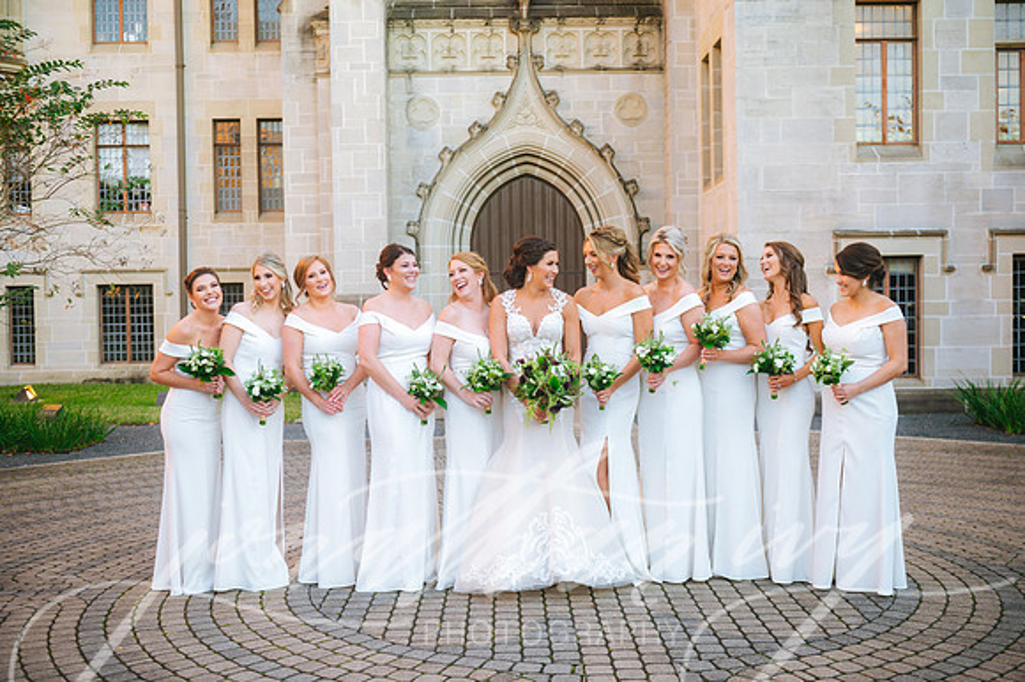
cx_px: 512
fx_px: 1138
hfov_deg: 48.5
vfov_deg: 33.4
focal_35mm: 40
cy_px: 341
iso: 500
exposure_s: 1/250
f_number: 3.2
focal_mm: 40
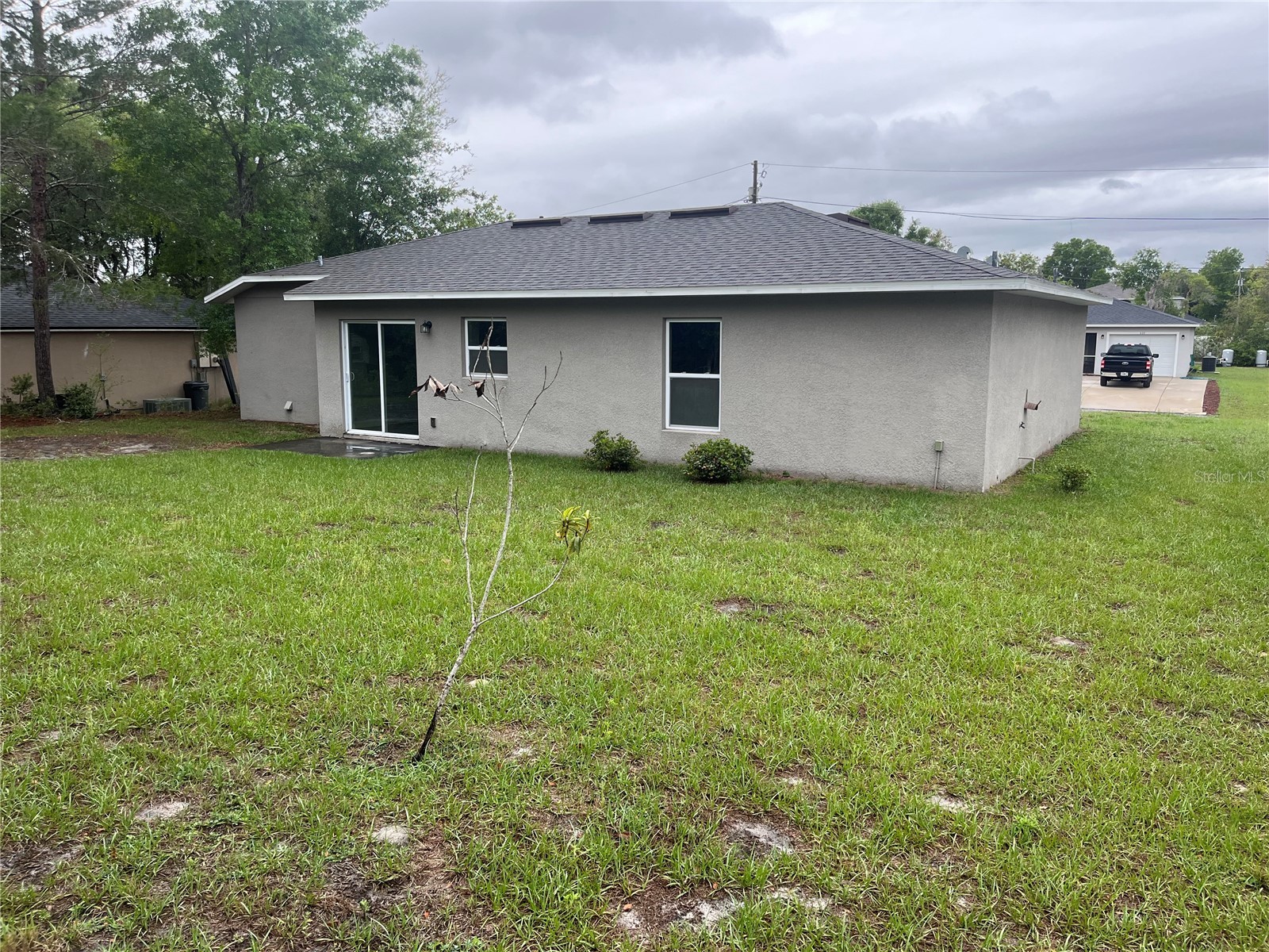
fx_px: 953
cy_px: 476
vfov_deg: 53.1
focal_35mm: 26
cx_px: 634
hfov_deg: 67.3
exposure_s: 1/558
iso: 50
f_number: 1.6
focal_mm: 5.1
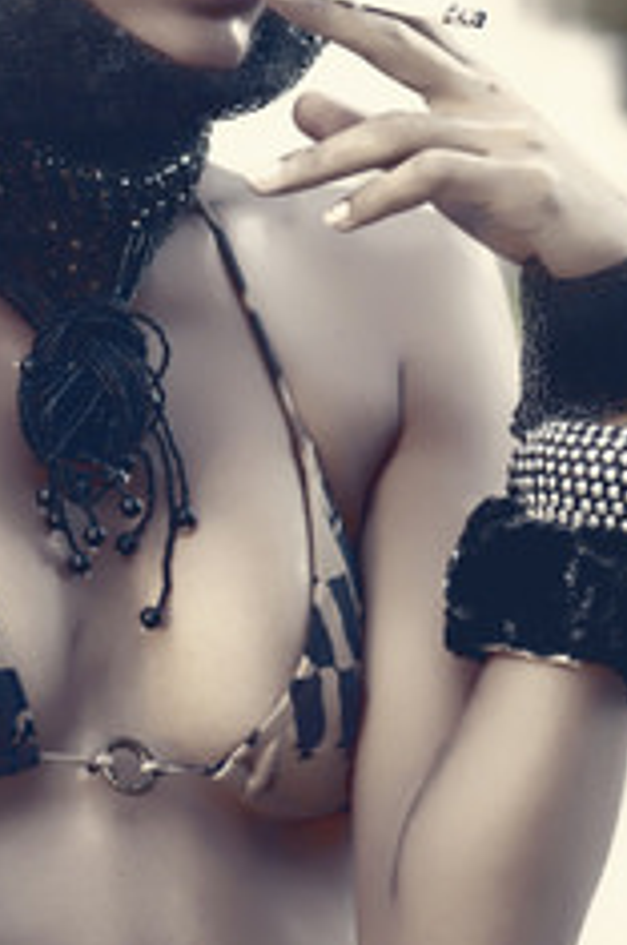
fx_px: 5004
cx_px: 201
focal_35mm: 191
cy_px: 472
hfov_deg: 7.2
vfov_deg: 10.8
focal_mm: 50
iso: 200
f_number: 2.2
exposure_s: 1/60
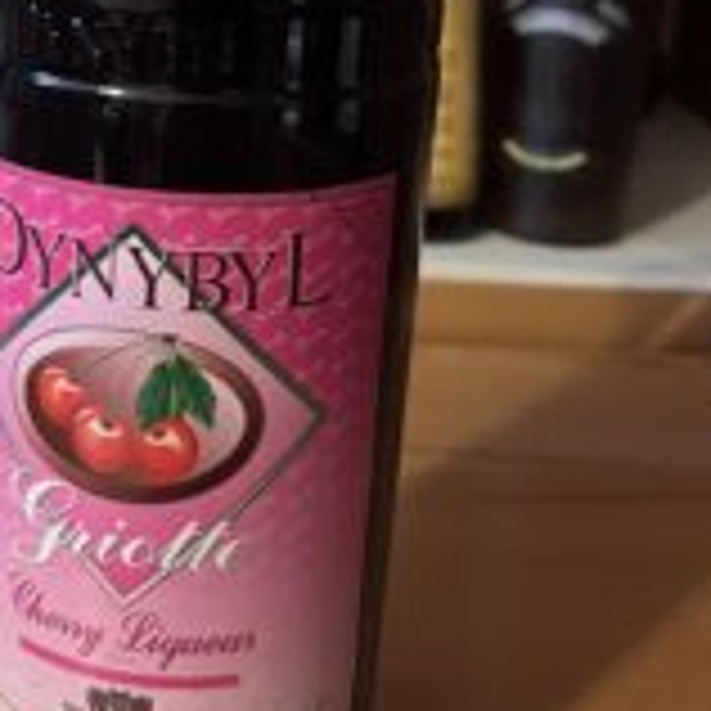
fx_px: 1348
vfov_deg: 28.7
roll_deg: -2.2
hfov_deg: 29.2
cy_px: 117
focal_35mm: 58
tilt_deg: -17.6
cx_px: 194
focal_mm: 5.1
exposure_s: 1/25
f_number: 1.6
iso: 640
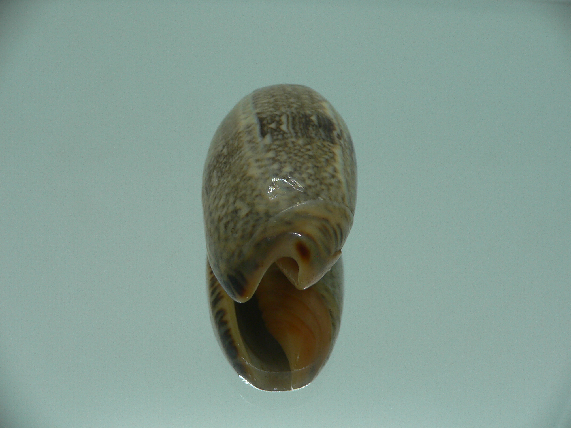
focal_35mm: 35
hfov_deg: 52.6
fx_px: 577
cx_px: 286
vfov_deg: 40.7
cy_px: 214
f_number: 2.8
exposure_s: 1/60
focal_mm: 4.6
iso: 80
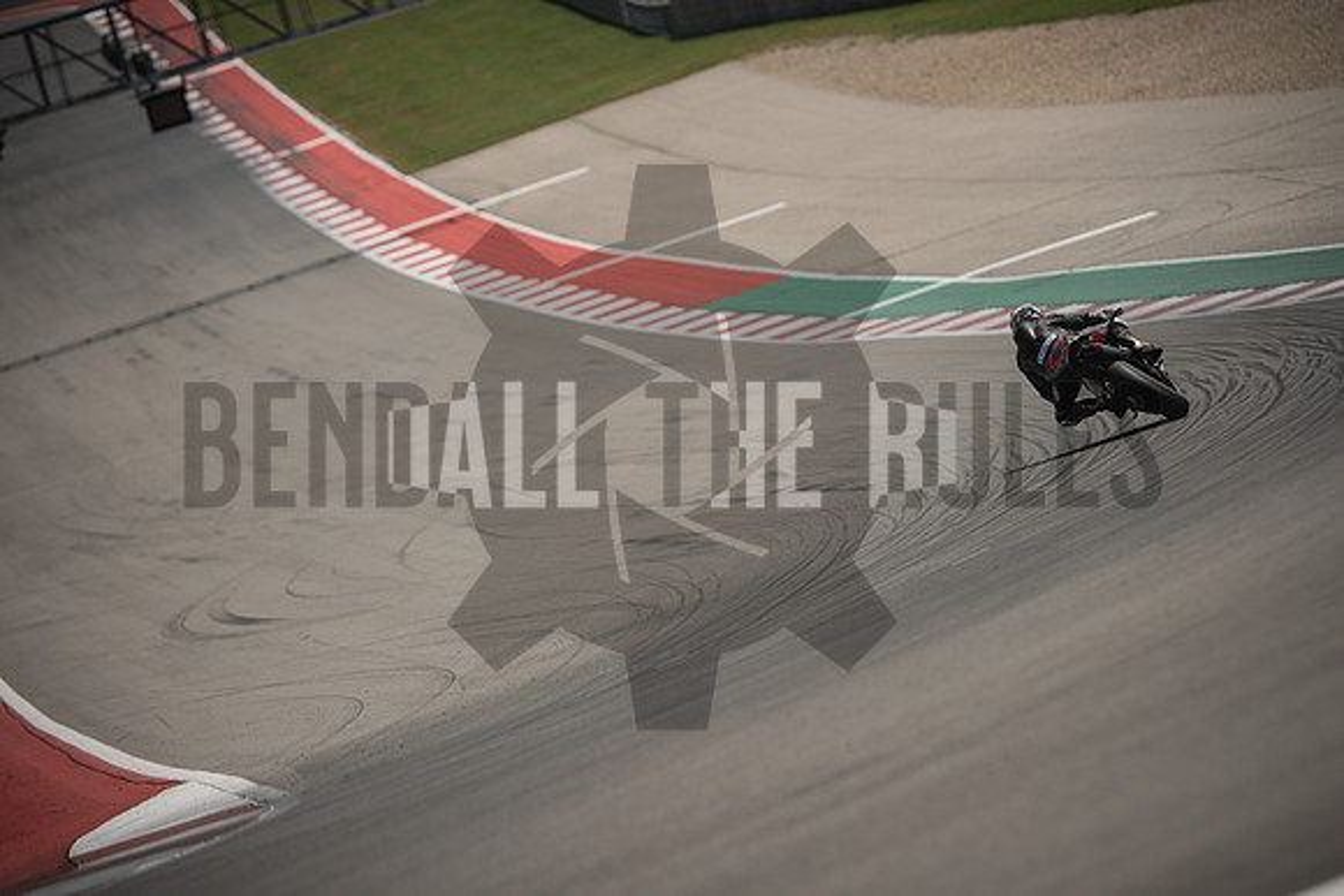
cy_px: 448
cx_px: 672
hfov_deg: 6.9
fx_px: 11202
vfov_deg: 4.6
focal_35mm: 300
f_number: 2.8
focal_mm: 200
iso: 160
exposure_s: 1/4000
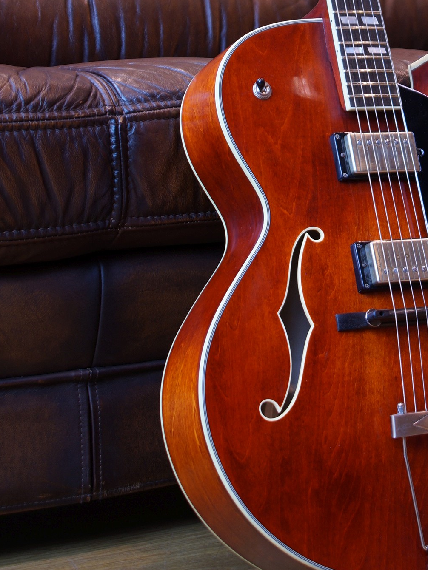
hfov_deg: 14.3
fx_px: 1697
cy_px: 35
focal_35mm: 103
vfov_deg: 18.7
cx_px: 357
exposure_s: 1/8
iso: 100
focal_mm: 35
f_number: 4.5
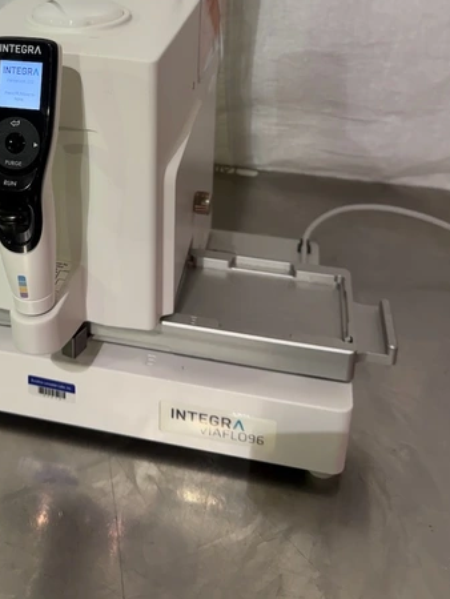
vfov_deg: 44.5
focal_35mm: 40
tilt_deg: -21.7
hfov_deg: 35.2
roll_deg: +1.2
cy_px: 120
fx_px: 693
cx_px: 110
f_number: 1.78
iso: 160
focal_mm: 6.76
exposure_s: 1/60
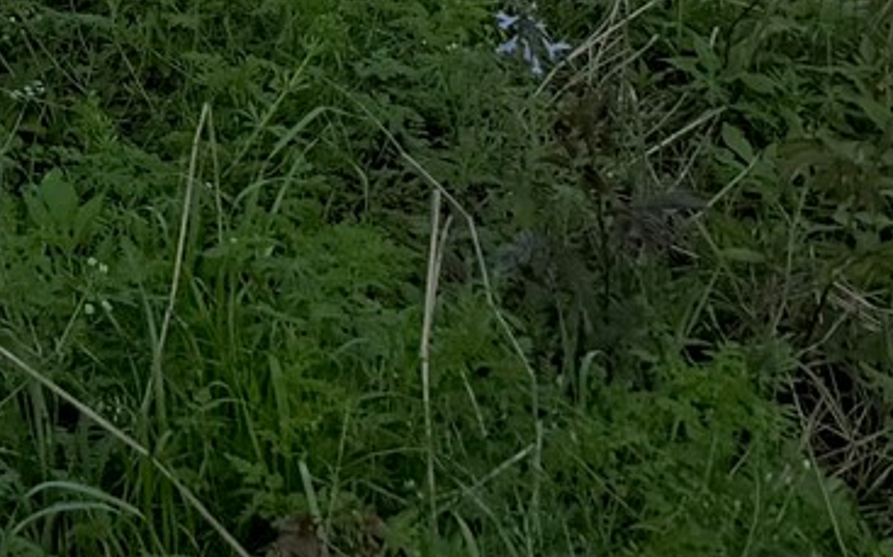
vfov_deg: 7.9
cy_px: -1158
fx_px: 3454
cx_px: -1080
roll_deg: +1.9
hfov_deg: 12.4
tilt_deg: -4.6
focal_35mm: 142
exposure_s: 1/2053
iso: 80
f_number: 1.78
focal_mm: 6.76
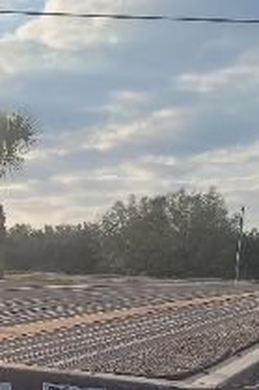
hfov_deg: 15.6
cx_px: -76
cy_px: 416
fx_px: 897
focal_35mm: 83
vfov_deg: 23.2
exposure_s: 1/1521
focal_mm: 5.4
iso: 40
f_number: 1.8
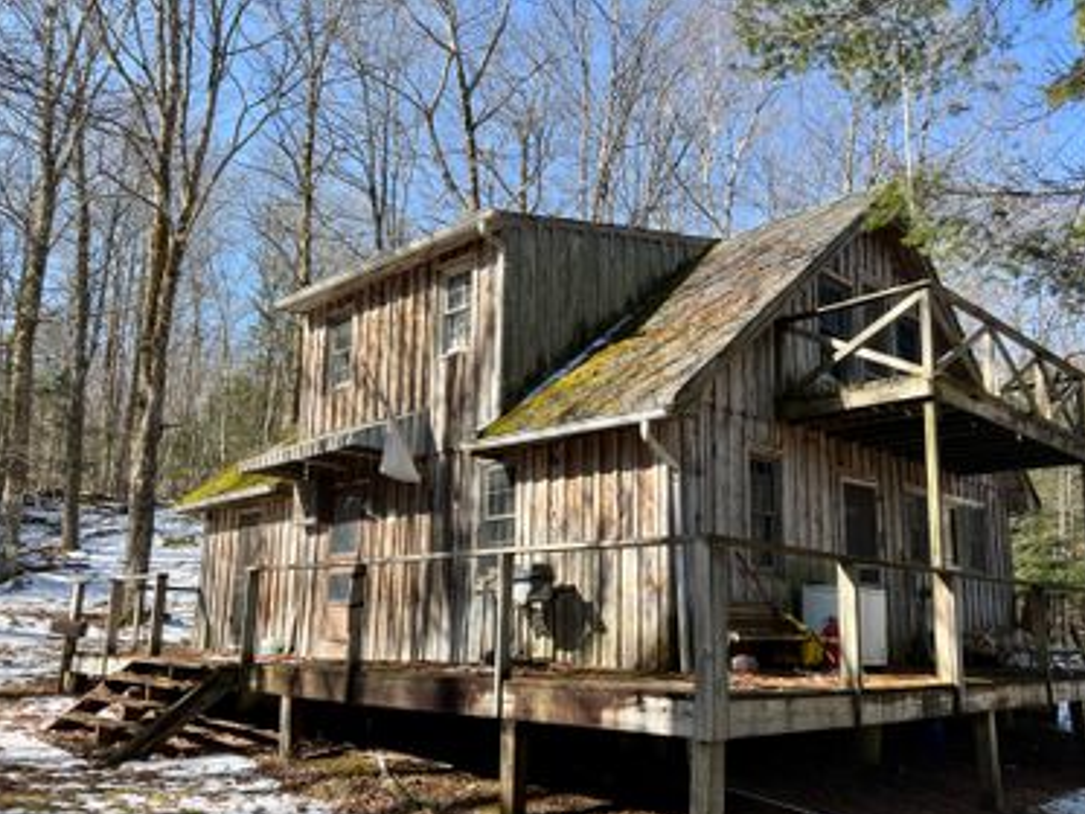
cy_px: 467
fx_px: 941
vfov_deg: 46.7
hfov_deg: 59.8
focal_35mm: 30
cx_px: 593
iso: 50
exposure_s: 1/1100
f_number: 1.5
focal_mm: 5.7
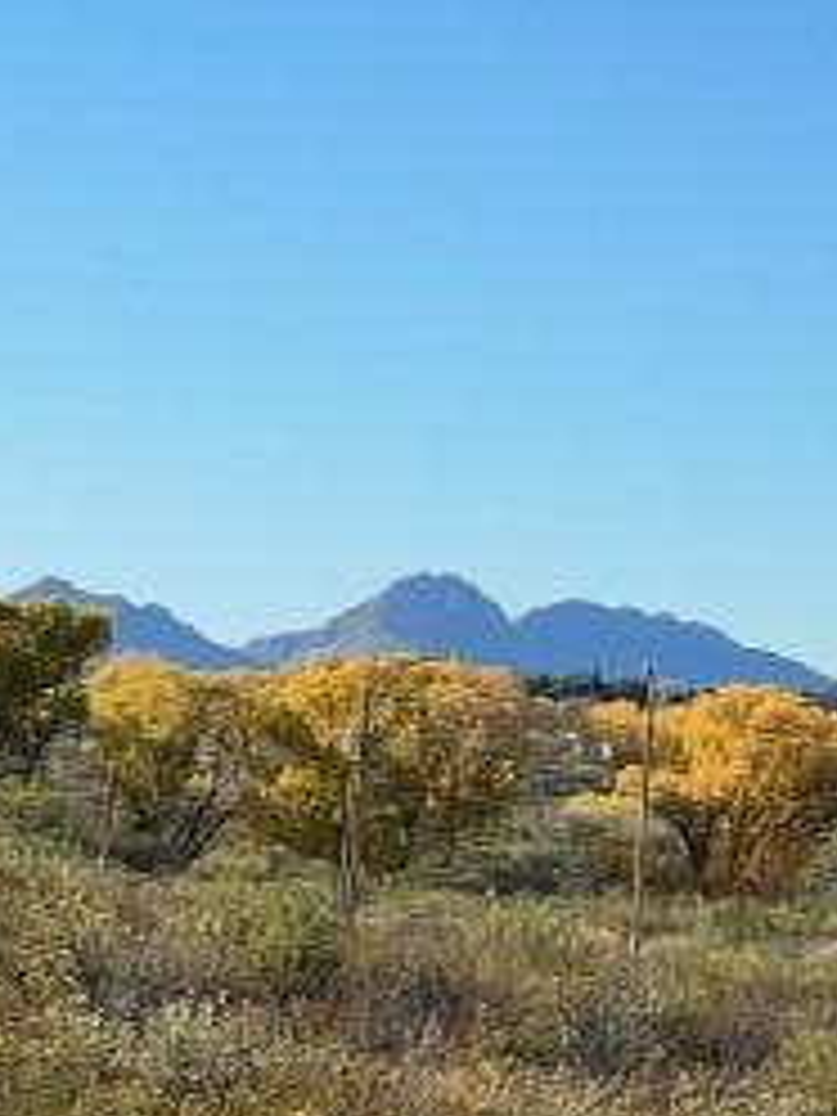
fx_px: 6416
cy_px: 1035
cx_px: 914
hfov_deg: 7.4
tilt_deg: -1.7
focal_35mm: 199
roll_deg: -3.9
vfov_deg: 9.9
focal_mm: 9
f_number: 2.8
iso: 32
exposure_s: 1/874
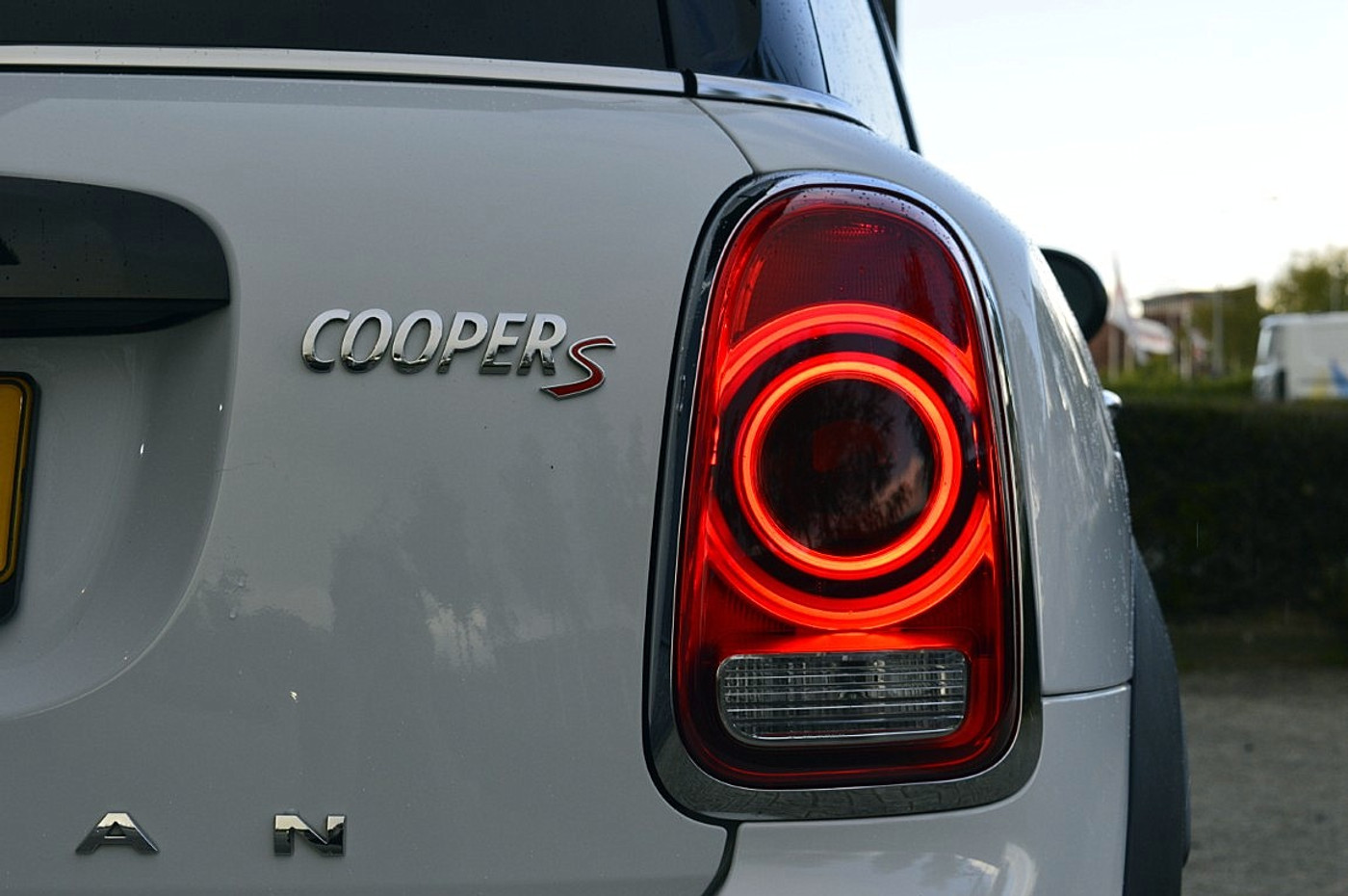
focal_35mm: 72
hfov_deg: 28.1
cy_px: 448
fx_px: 2693
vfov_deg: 18.9
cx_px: 674
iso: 400
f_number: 10
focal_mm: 48
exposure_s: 1/200
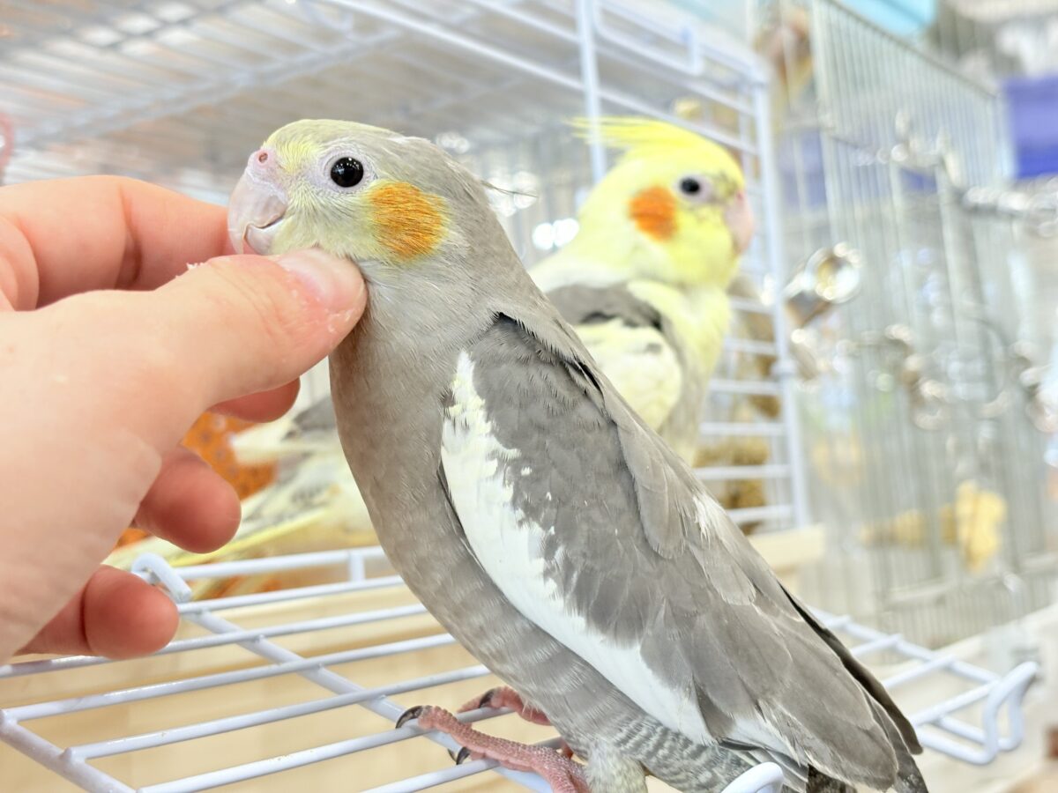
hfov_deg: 36.8
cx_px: 529
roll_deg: +5.7
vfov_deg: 28.0
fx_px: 1589
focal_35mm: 52
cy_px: 396
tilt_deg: +4.6
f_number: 1.6
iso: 64
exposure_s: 1/50
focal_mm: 5.96
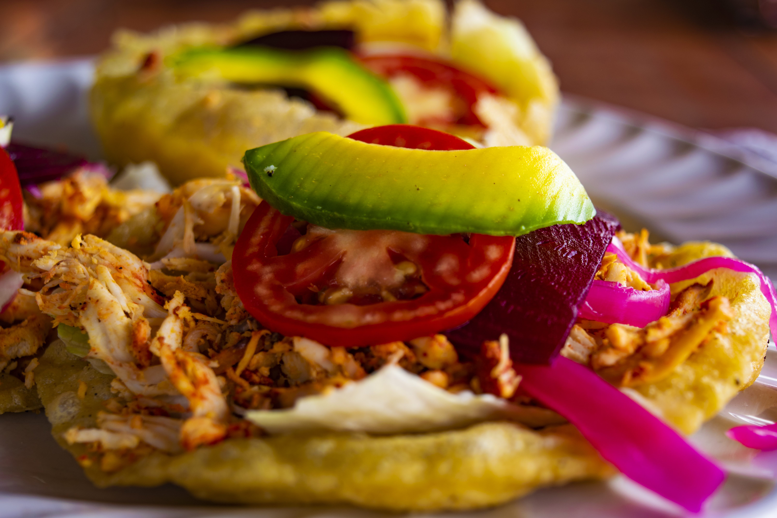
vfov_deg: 21.6
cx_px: 388
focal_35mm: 63
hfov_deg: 31.9
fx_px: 1360
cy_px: 259
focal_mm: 42
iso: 100
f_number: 5
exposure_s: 1/100
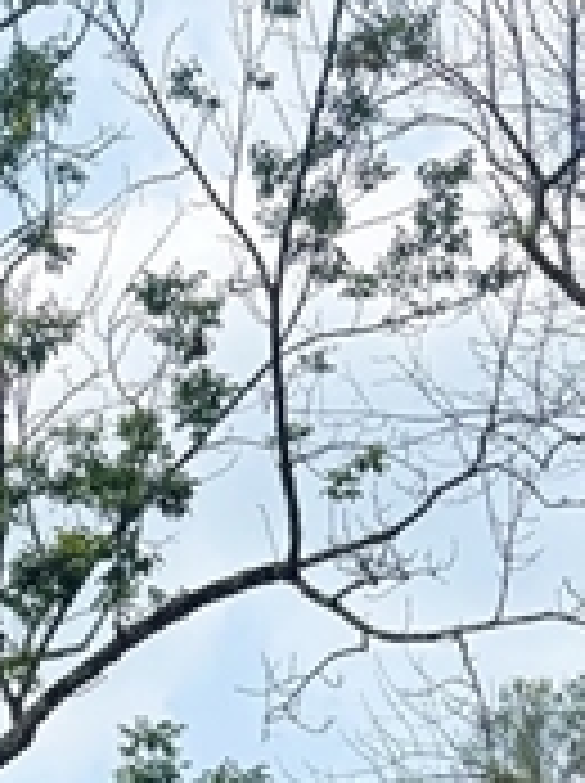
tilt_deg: +3.0
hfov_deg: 13.9
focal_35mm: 106
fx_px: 2394
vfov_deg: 15.0
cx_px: 130
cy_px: 1588
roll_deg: +0.2
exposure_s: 1/3759
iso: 100
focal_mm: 6.76
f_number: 1.78
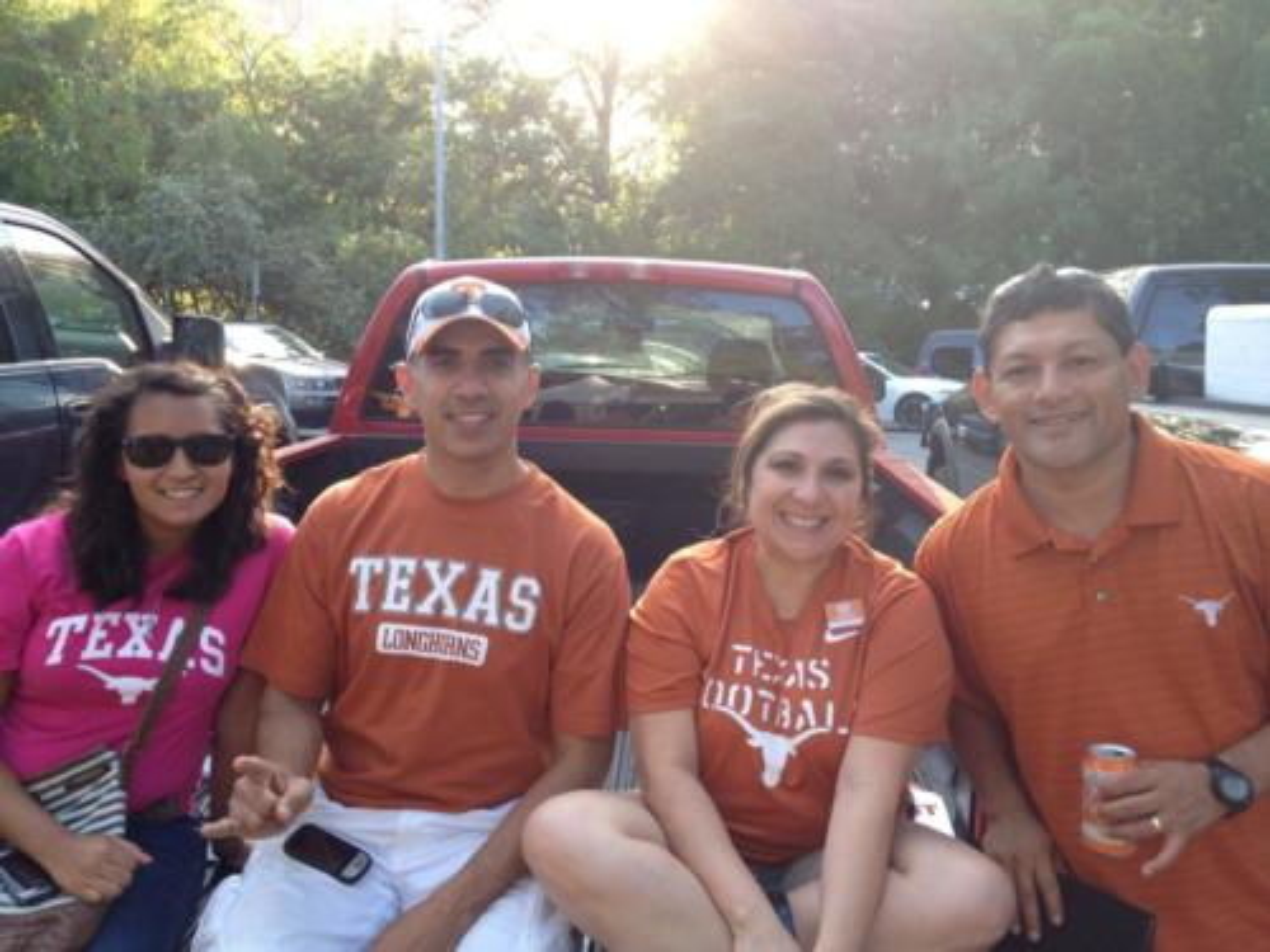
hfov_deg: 52.6
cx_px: 635
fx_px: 1284
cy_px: 476
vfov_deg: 40.7
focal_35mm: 35
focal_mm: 4.28
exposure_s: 1/120
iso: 80
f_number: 2.4
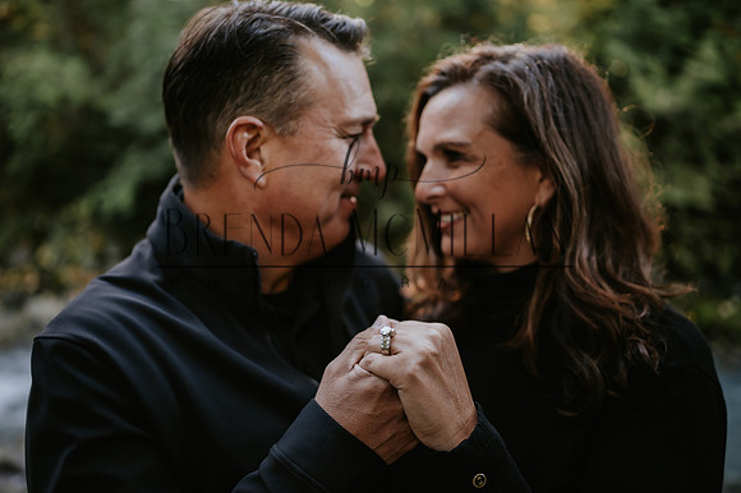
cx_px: 350
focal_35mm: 37
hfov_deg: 51.9
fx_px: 760
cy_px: 259
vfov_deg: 35.9
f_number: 1.8
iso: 400
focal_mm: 35
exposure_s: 1/800
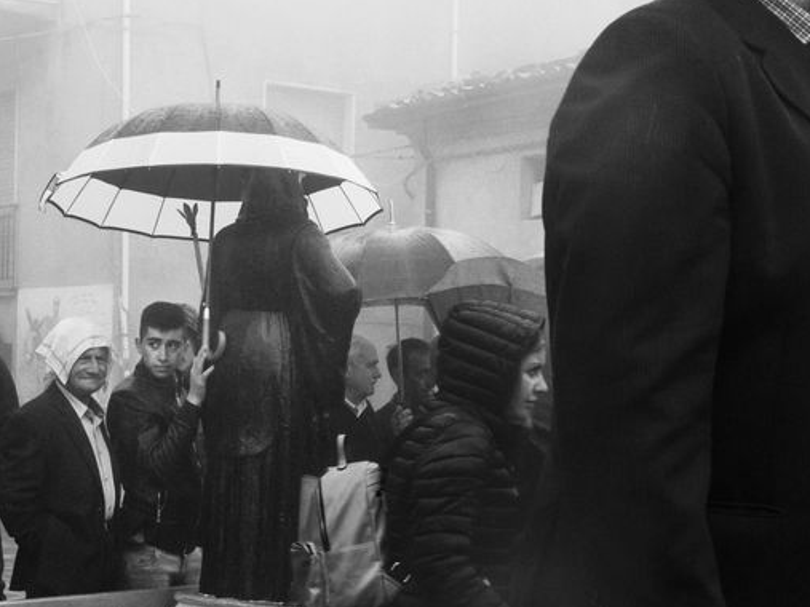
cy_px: 446
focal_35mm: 60
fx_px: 1404
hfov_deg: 31.5
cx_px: 176
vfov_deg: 24.2
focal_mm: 19
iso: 800
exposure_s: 1/200
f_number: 7.1
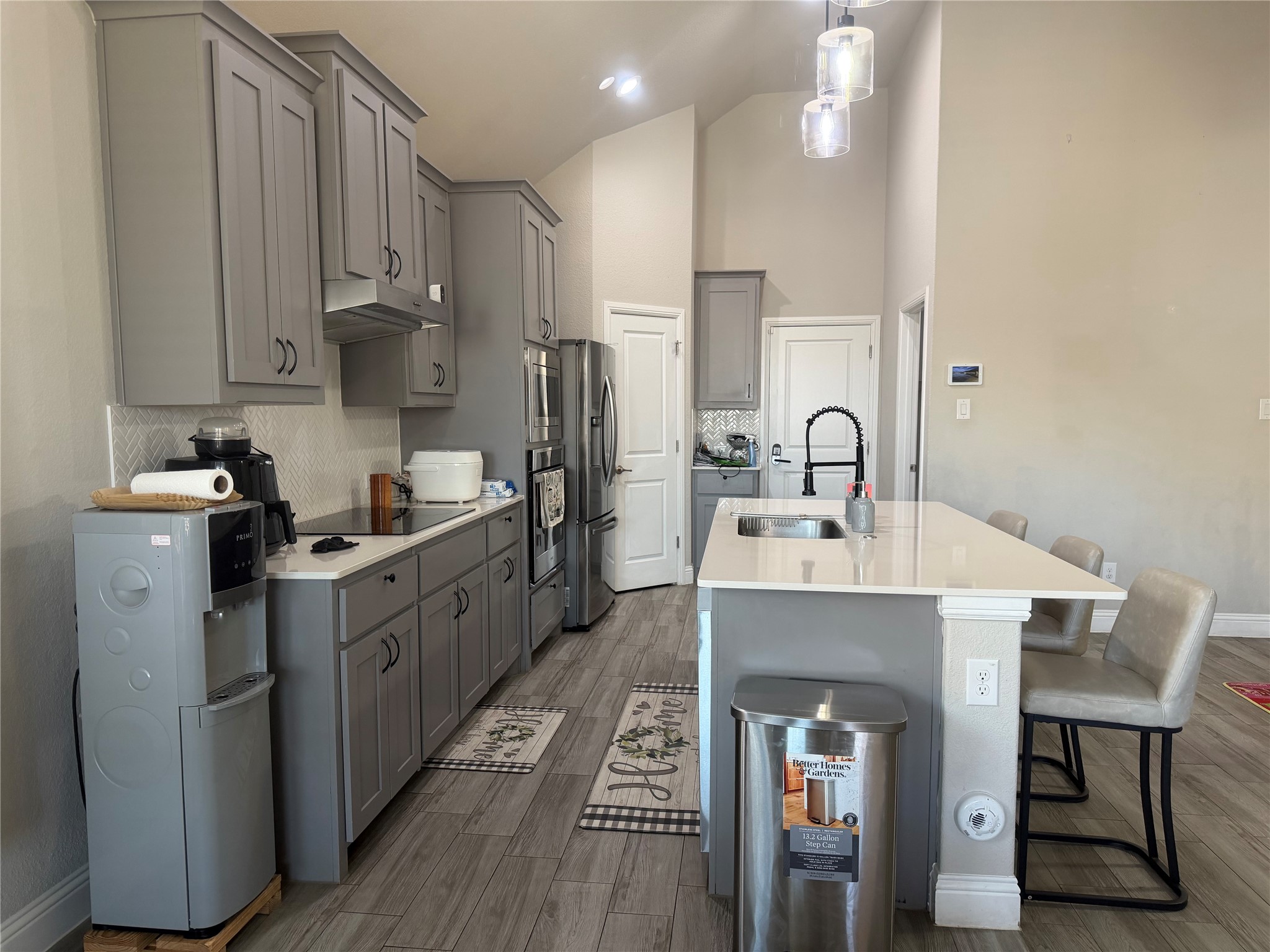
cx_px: 635
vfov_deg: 56.8
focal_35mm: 24
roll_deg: +0.3
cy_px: 476
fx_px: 881
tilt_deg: -5.0
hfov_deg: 71.6
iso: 200
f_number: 1.78
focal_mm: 6.76
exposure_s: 1/60
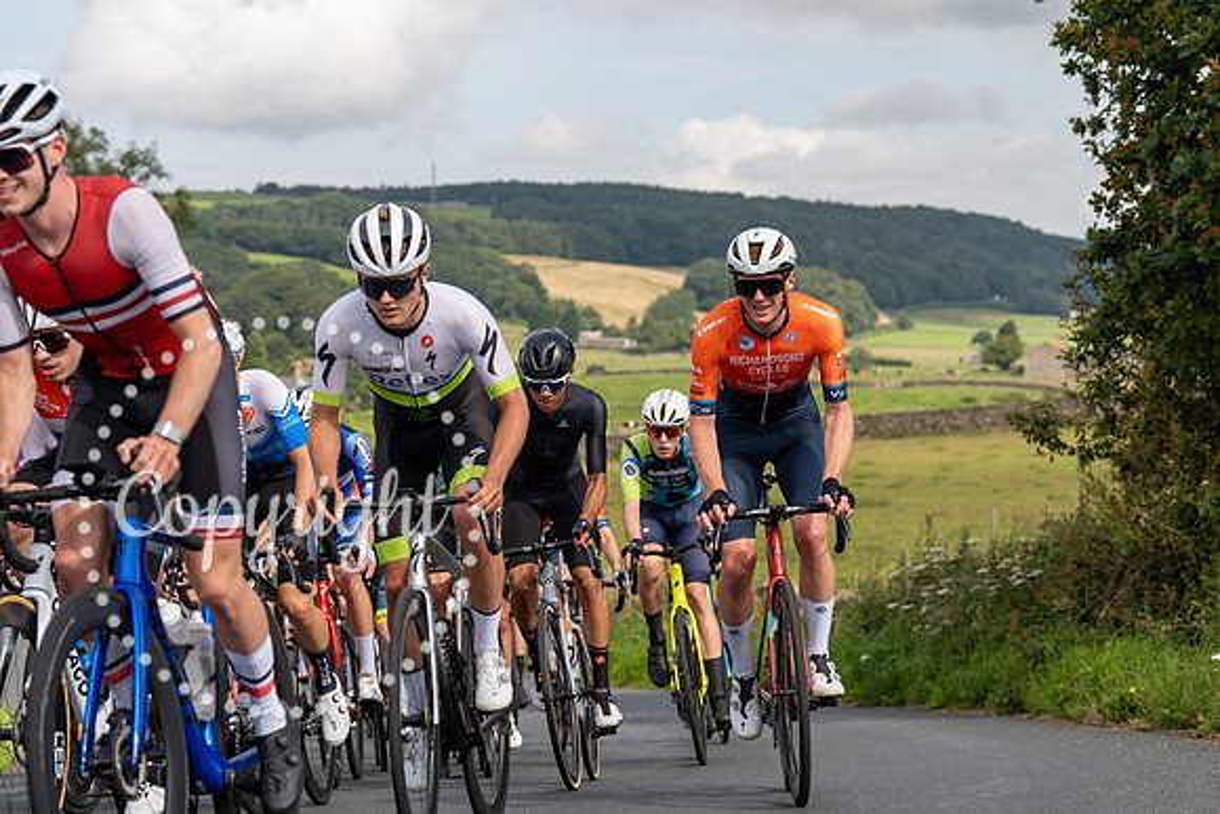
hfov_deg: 21.8
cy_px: 274
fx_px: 3148
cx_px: 809
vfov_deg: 14.7
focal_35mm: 93
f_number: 4
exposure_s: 1/1000
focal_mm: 70
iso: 100
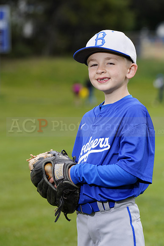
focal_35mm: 178
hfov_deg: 7.7
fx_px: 1216
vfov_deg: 11.5
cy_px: 123
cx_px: 82
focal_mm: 178
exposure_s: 1/250
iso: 100
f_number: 6.3
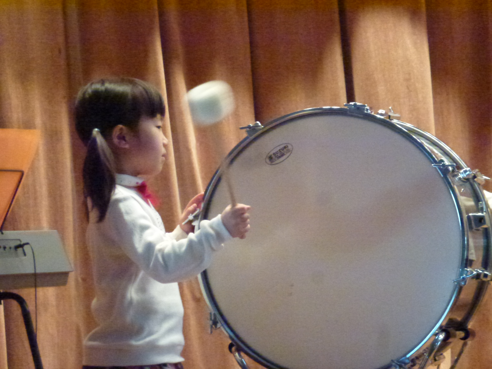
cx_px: 246
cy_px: 184
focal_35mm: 214
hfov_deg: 9.2
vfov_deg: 6.9
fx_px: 3042
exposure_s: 1/40
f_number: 5.5
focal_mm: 38.3
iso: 1600
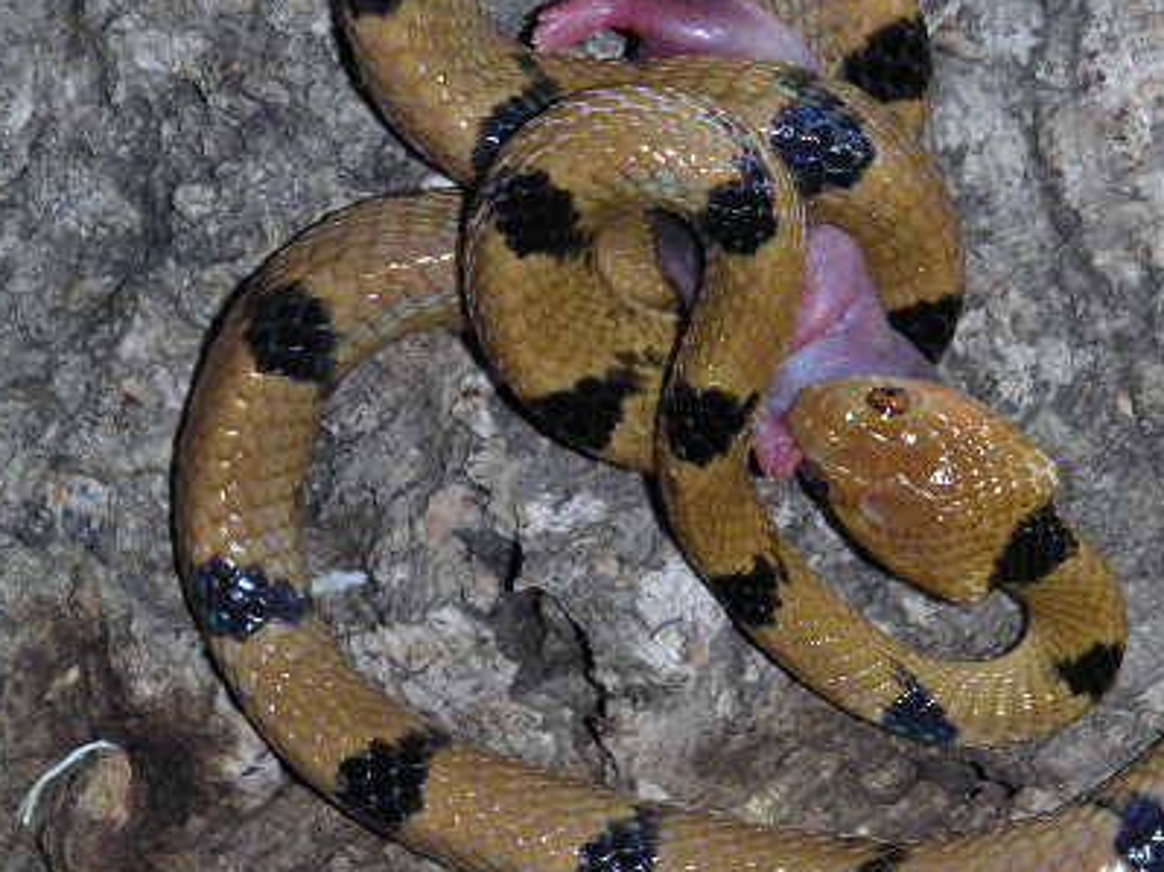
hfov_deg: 11.3
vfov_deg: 8.5
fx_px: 5883
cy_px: 435
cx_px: 756
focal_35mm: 175
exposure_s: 1/90
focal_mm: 16.8
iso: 160
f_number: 3.6
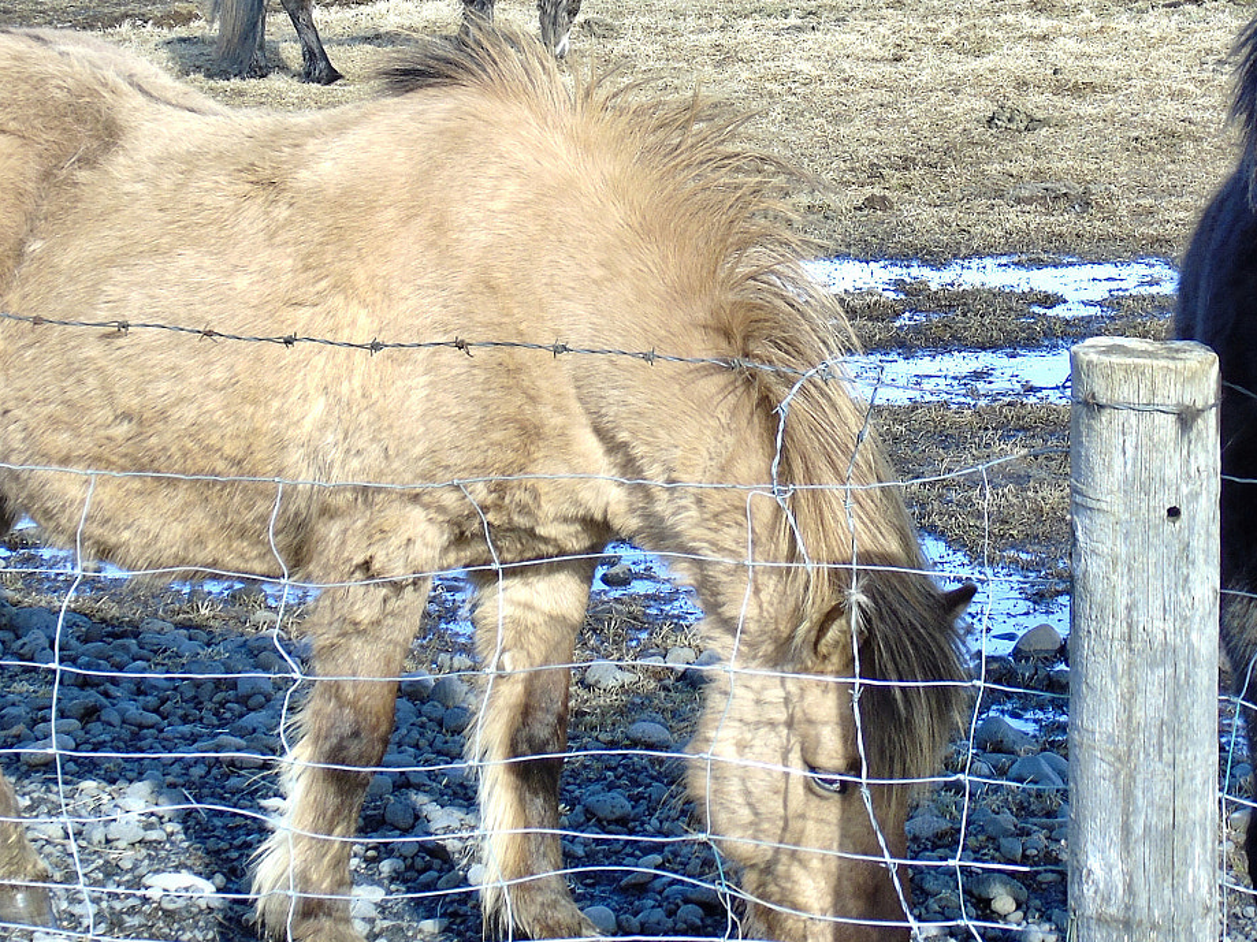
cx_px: 763
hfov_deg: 18.2
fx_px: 3921
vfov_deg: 13.7
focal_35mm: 108
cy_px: 387
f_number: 4.5
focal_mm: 11
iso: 80
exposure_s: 1/160
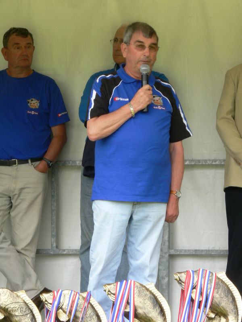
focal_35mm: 189
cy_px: 161
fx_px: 1762
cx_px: 121
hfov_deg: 7.9
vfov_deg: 10.5
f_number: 11
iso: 100
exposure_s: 1/25
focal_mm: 40
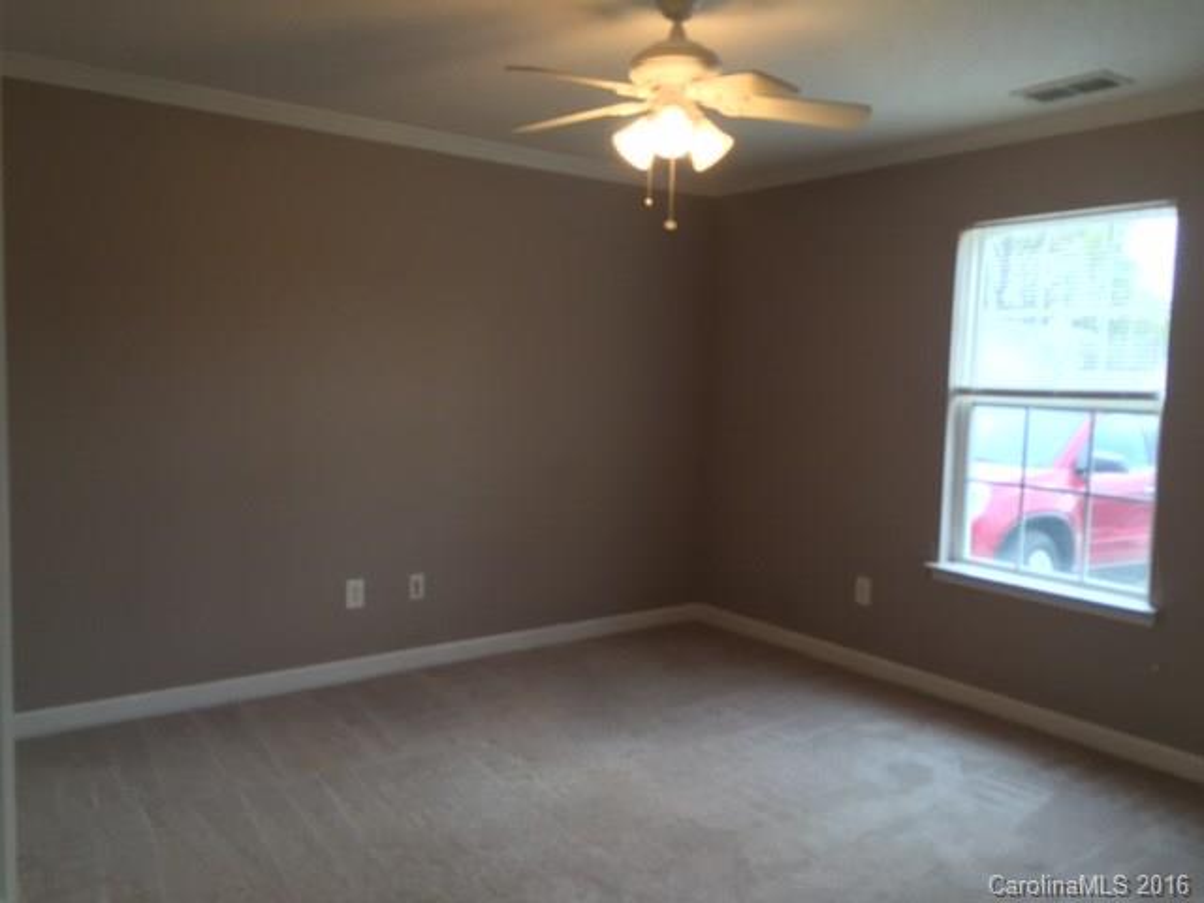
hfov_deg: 61.7
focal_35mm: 29
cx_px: 602
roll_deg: -1.8
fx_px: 1009
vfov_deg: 48.2
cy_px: 452
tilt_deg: -4.8
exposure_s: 1/30
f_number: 2.2
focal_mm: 4.15
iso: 50
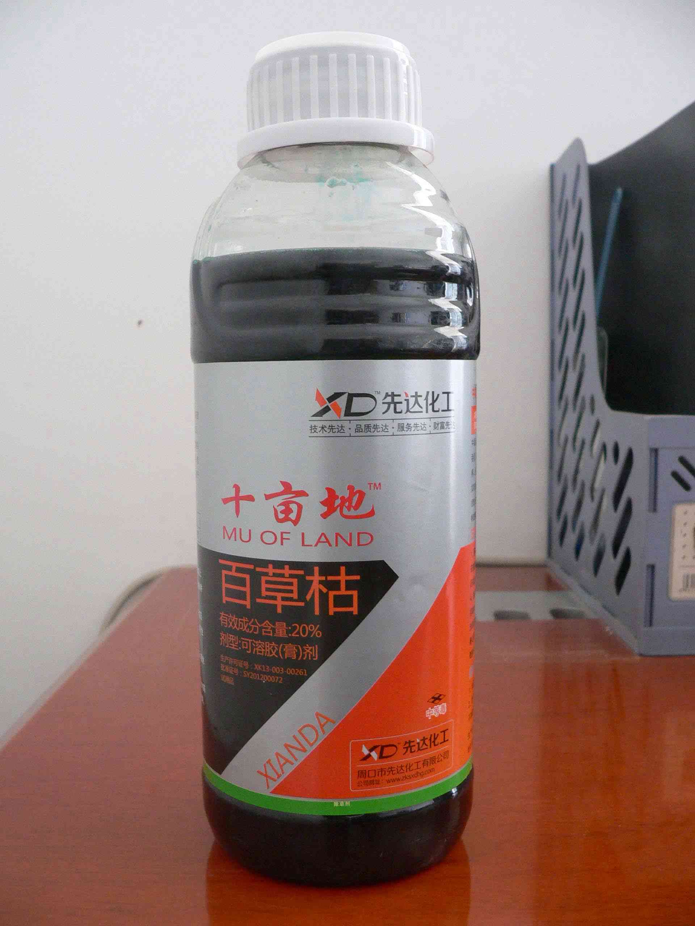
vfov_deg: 51.4
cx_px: 348
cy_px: 463
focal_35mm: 36
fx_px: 964
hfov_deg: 39.7
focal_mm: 6
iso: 200
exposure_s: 1/20
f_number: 2.8
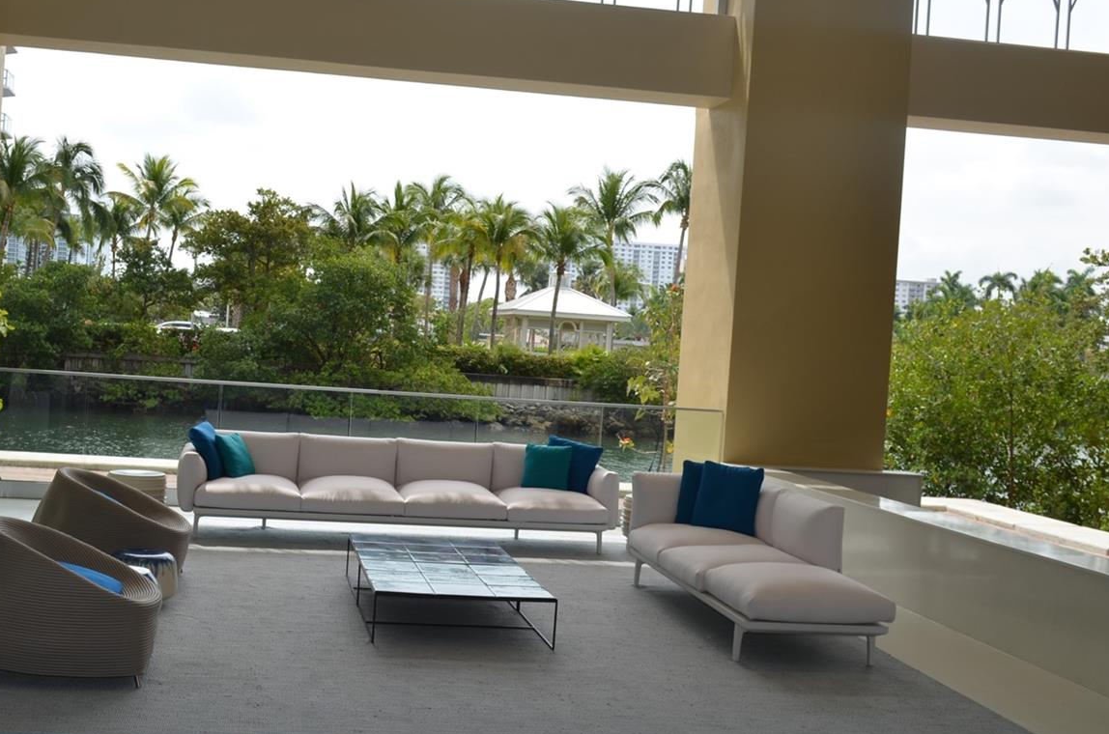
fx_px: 1414
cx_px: 410
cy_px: 362
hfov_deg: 42.5
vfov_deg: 29.1
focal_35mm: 46
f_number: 8
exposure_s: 1/200
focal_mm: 22
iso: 100
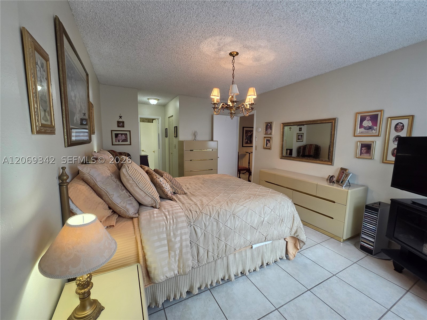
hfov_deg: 106.2
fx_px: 160
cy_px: 160
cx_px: 214
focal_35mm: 13
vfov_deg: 89.9
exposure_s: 1/120
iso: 250
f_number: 2.2
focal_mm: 2.2
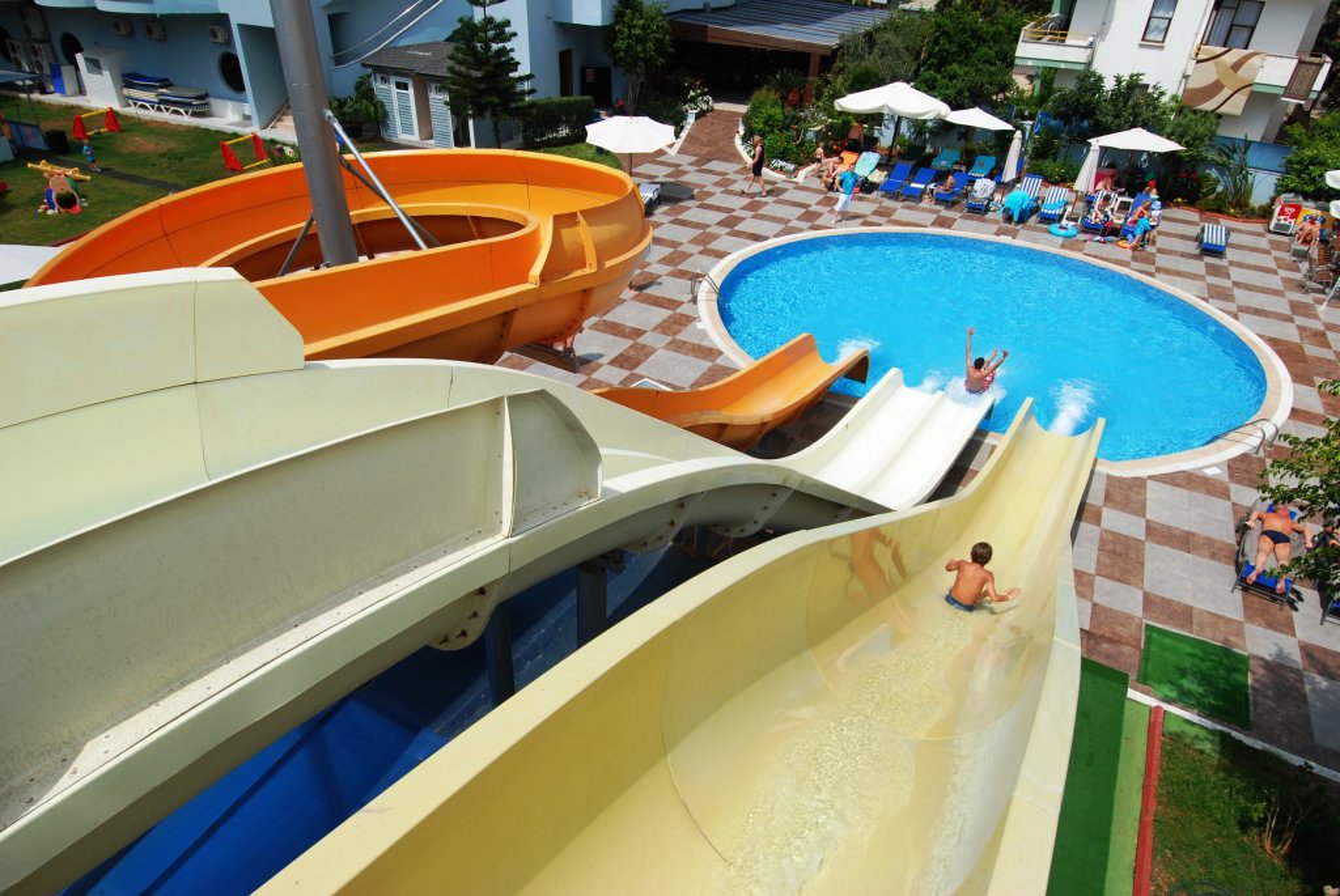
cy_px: 448
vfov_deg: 59.6
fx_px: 782
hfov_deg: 81.1
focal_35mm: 21
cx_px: 670
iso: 100
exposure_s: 1/400
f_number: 8
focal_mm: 14
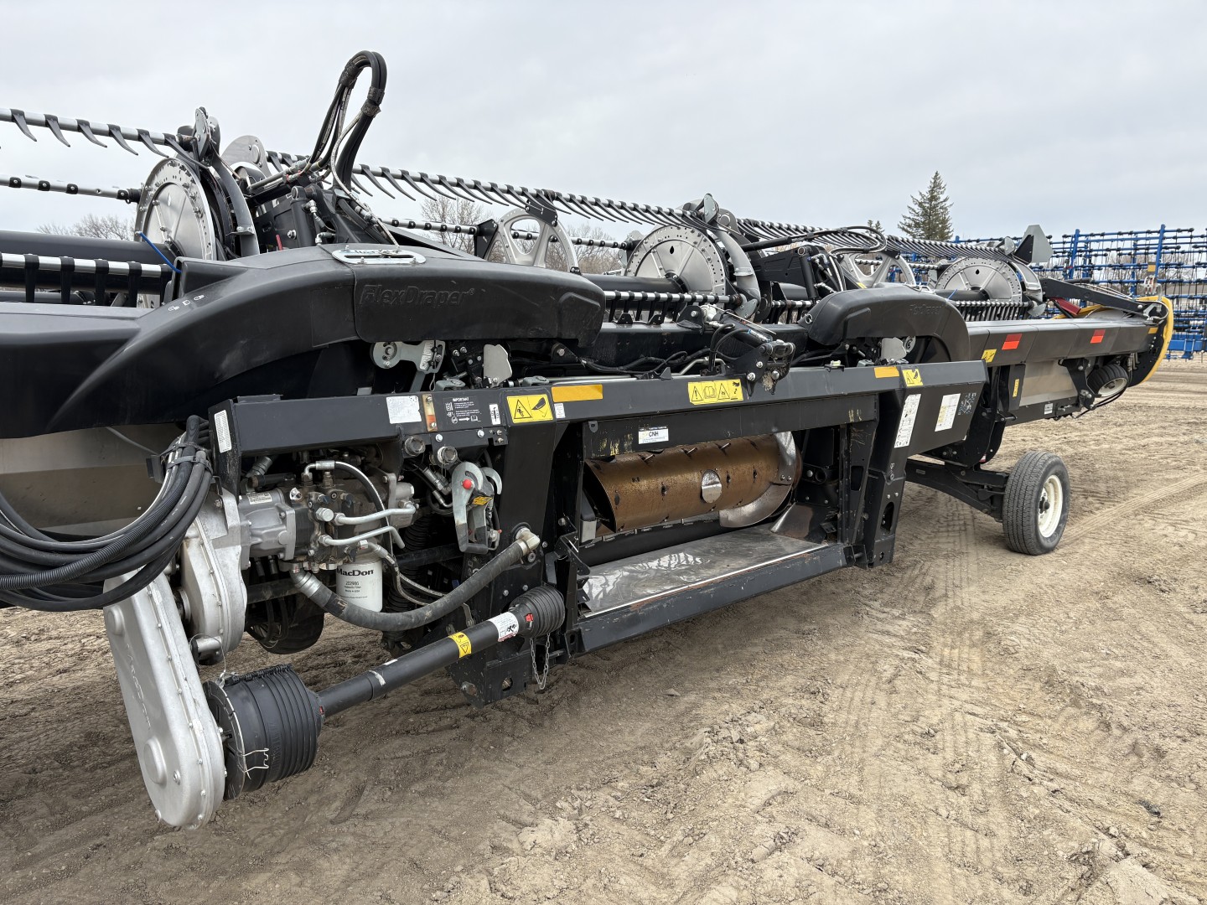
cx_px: 604
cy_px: 452
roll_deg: +1.6
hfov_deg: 67.3
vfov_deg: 53.1
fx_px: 907
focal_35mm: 26
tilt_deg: -8.7
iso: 50
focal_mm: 5.96
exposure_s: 1/1848
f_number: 1.6
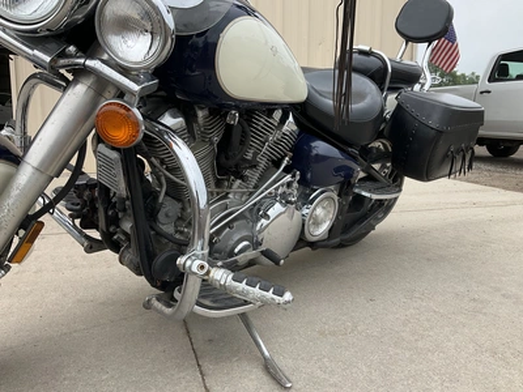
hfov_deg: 61.7
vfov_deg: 48.2
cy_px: 196
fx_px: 438
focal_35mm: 29
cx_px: 262
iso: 25
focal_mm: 3
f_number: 1.8
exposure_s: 1/122
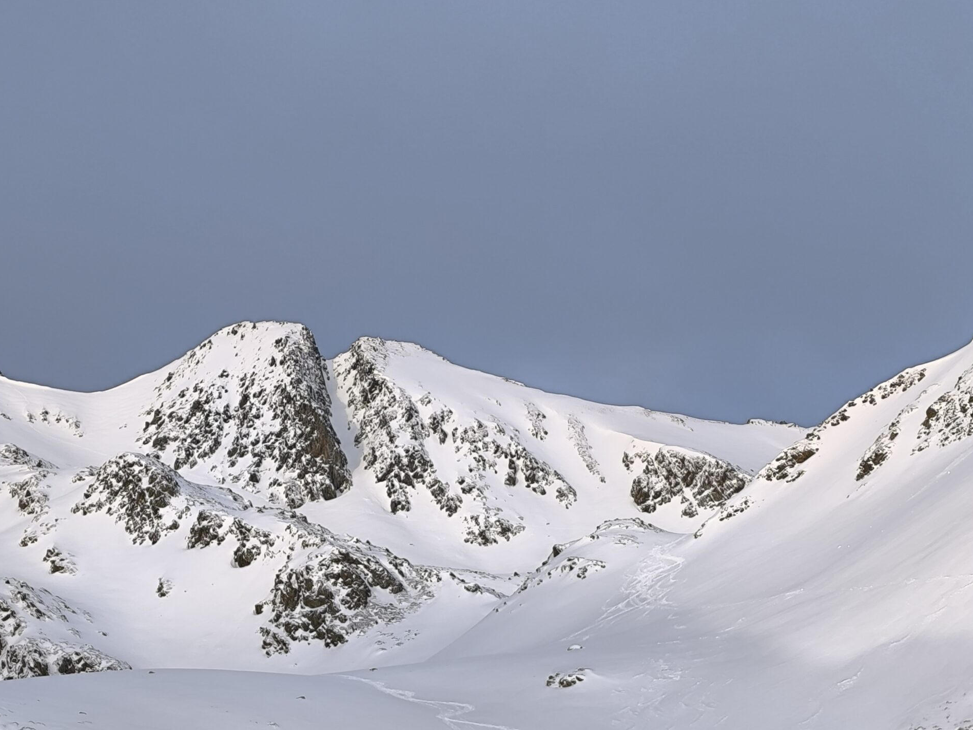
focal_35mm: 81
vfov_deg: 18.1
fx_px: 2277
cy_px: 525
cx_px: 487
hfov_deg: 24.1
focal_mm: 6.14
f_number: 1.65
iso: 50
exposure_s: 1/252
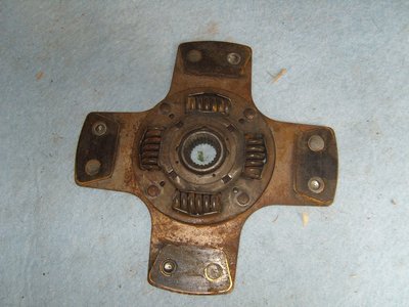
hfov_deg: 52.6
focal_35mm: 35
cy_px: 154
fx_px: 414
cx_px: 204
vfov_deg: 40.7
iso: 100
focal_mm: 7.4
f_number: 2.8
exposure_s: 1/30
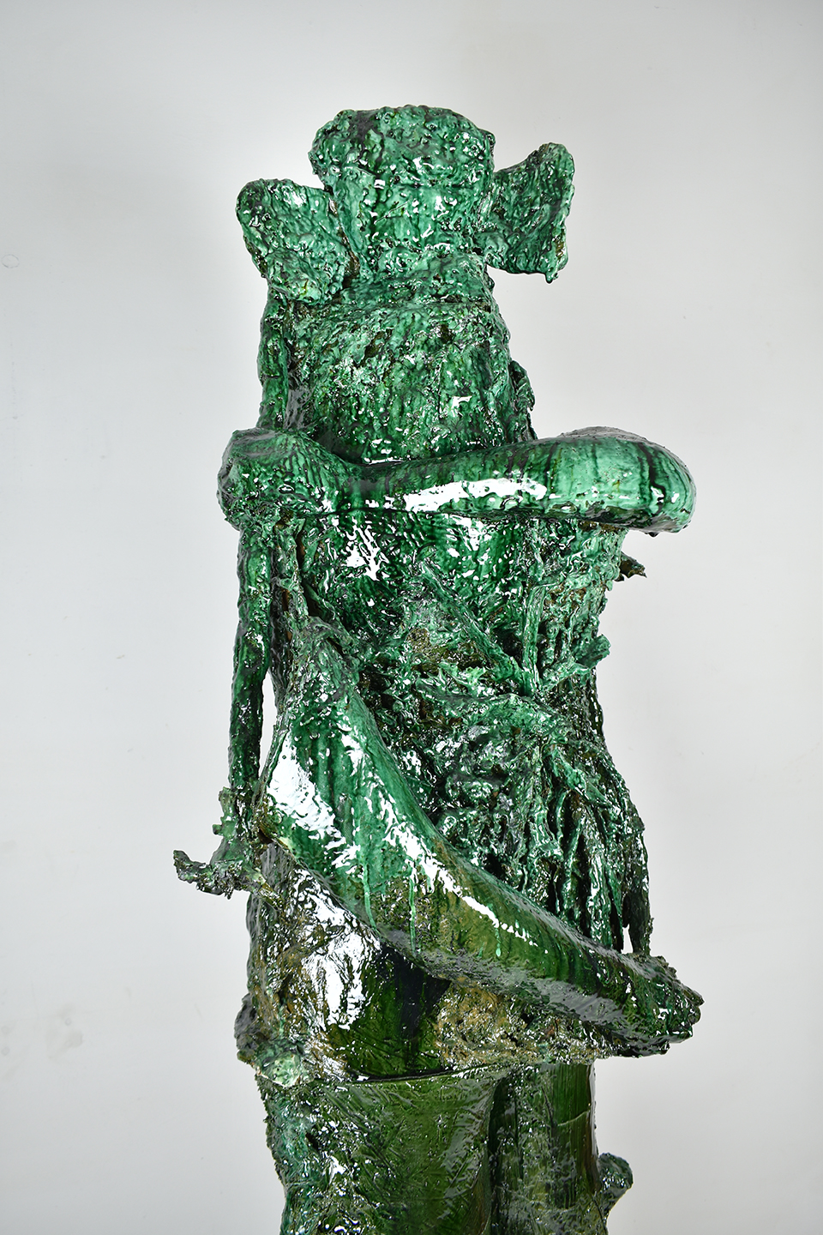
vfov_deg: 61.9
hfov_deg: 43.6
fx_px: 1029
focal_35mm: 30
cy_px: 618
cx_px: 412
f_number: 5
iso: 100
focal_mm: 20
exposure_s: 1/10
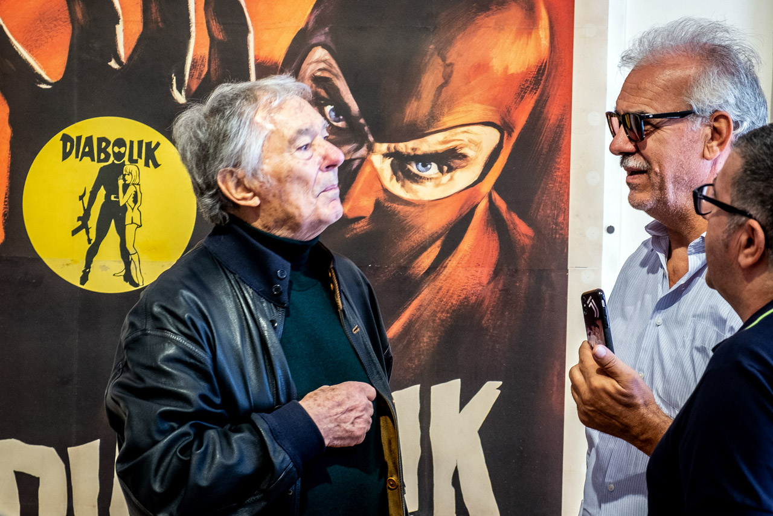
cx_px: 386
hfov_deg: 24.5
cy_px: 258
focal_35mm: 83
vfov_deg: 16.5
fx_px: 1782
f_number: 4
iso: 800
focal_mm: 55
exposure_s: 1/55
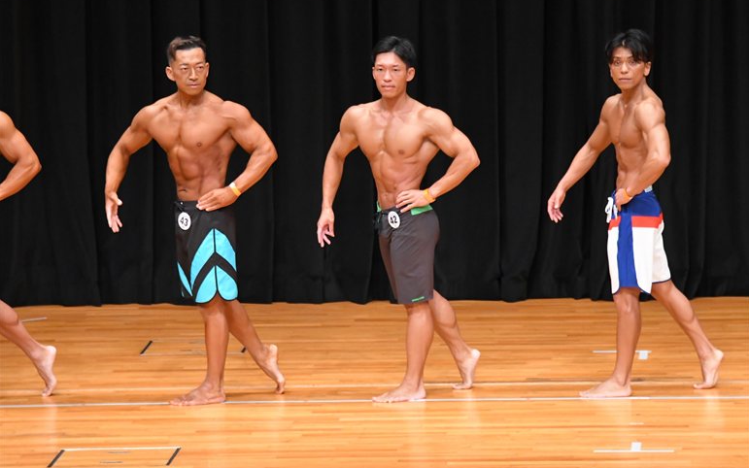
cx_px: 375
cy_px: 236
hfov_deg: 8.0
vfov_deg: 5.0
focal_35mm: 261
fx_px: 5328
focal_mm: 170
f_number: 5.6
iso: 5000
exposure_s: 1/400
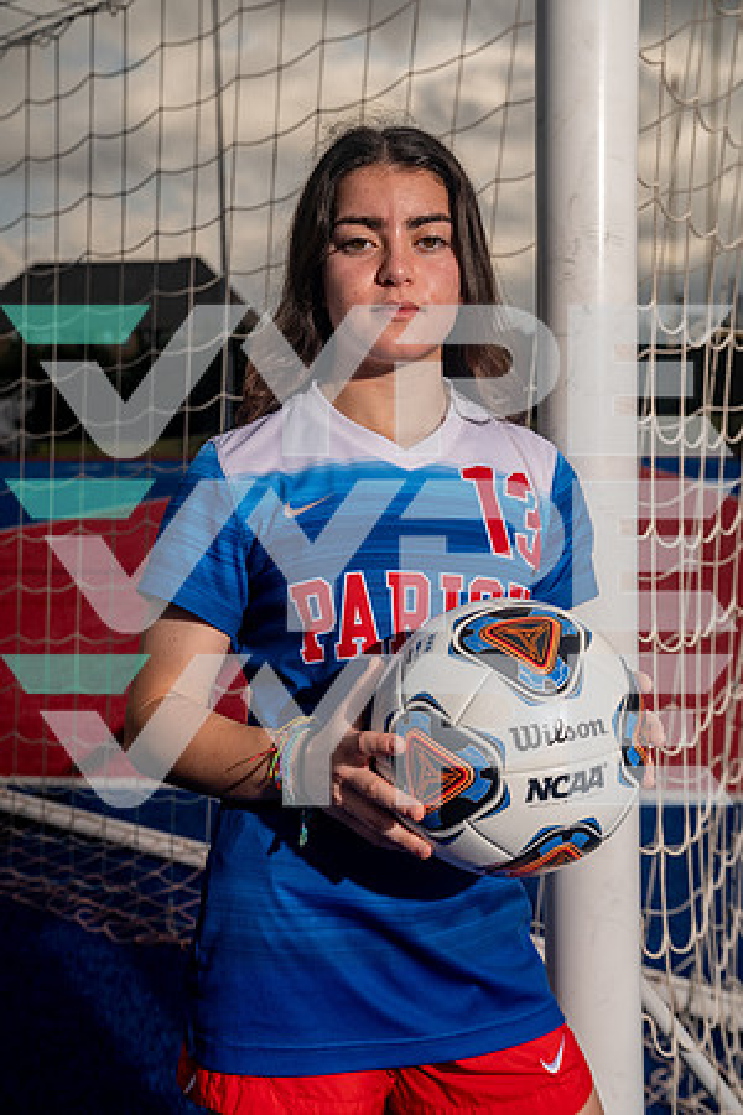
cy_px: 558
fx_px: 1300
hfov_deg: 31.9
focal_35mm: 42
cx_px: 372
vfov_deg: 46.4
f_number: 5.6
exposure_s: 1/250
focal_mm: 42
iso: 100
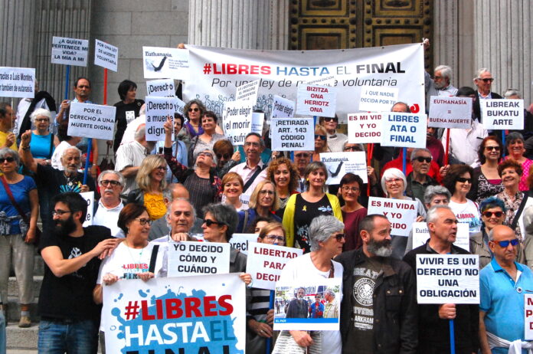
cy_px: 177
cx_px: 266
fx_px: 754
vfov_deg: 26.4
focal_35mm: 51
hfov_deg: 38.9
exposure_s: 1/1000
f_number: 16
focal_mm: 34
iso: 1600
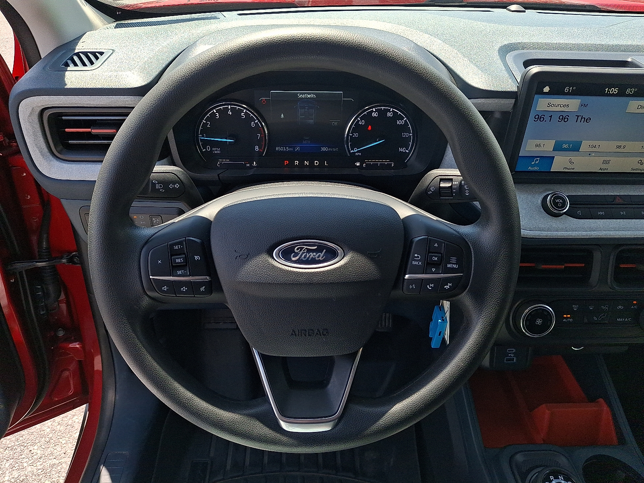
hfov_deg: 69.4
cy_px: 242
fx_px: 465
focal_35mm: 25
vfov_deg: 54.9
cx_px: 322
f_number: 1.8
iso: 30
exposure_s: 1/714
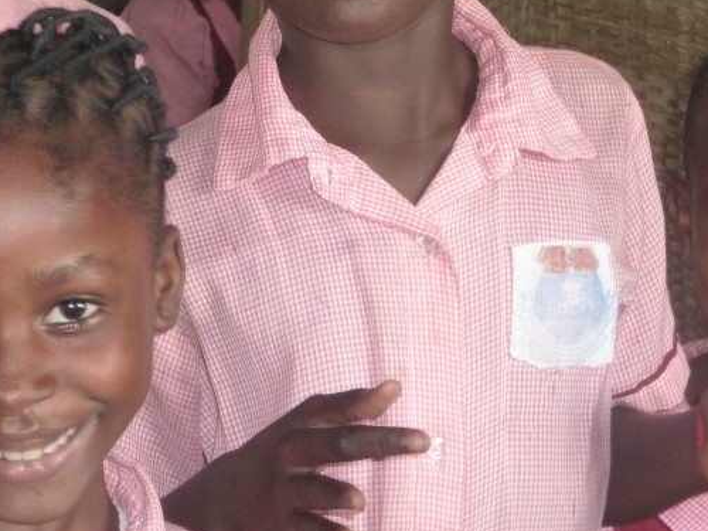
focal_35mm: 164
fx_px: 3354
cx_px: 157
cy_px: 84
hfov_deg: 12.0
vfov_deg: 9.0
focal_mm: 14.7
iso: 400
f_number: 4.3
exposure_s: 1/40
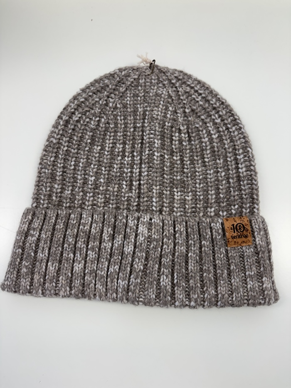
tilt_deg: -74.9
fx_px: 291
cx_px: 146
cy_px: 194
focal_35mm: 26
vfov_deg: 67.3
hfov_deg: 53.1
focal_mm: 5.96
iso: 64
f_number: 1.6
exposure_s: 1/120
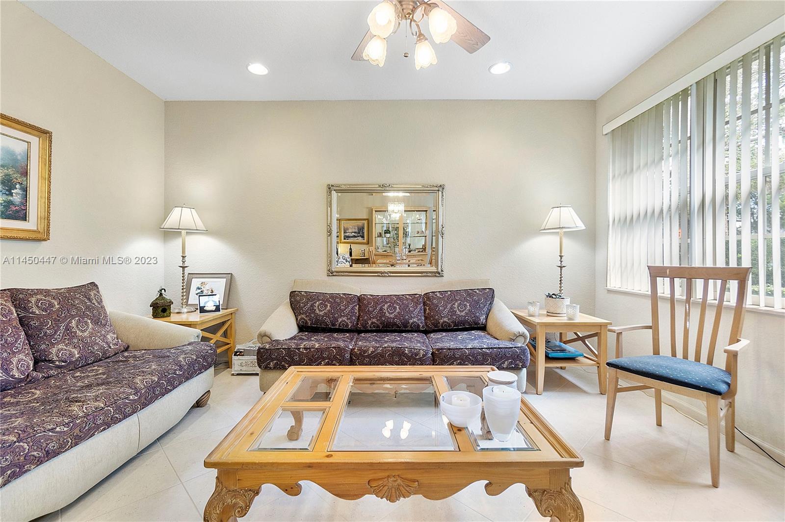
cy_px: 261
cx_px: 392
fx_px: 327
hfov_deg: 100.4
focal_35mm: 15
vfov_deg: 77.3
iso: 250
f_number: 9
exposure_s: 1/30
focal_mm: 10
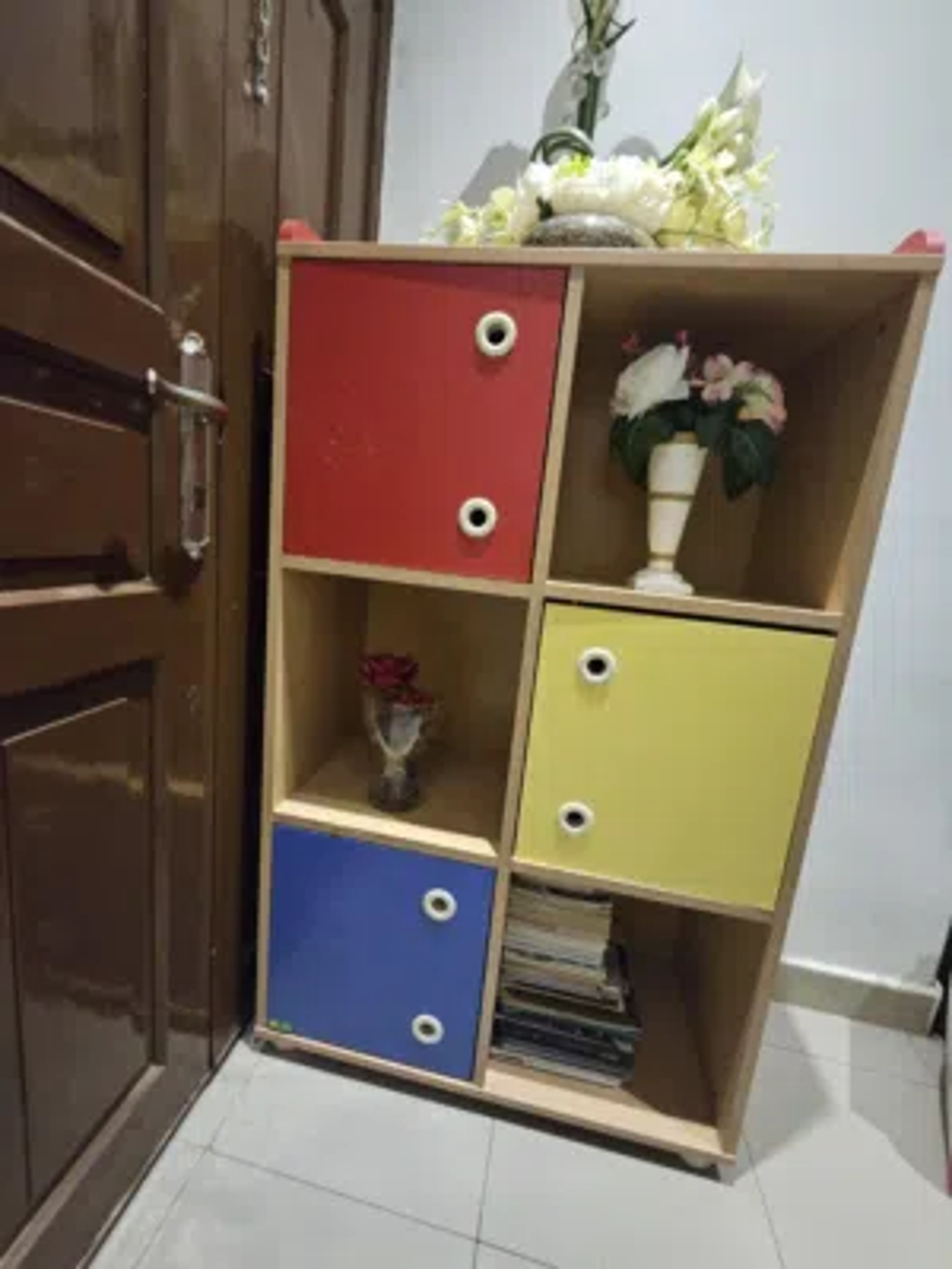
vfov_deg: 106.2
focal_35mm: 13
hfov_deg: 89.9
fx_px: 477
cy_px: 634
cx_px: 476
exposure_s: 1/25
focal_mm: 1.74
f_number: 2.2
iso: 640
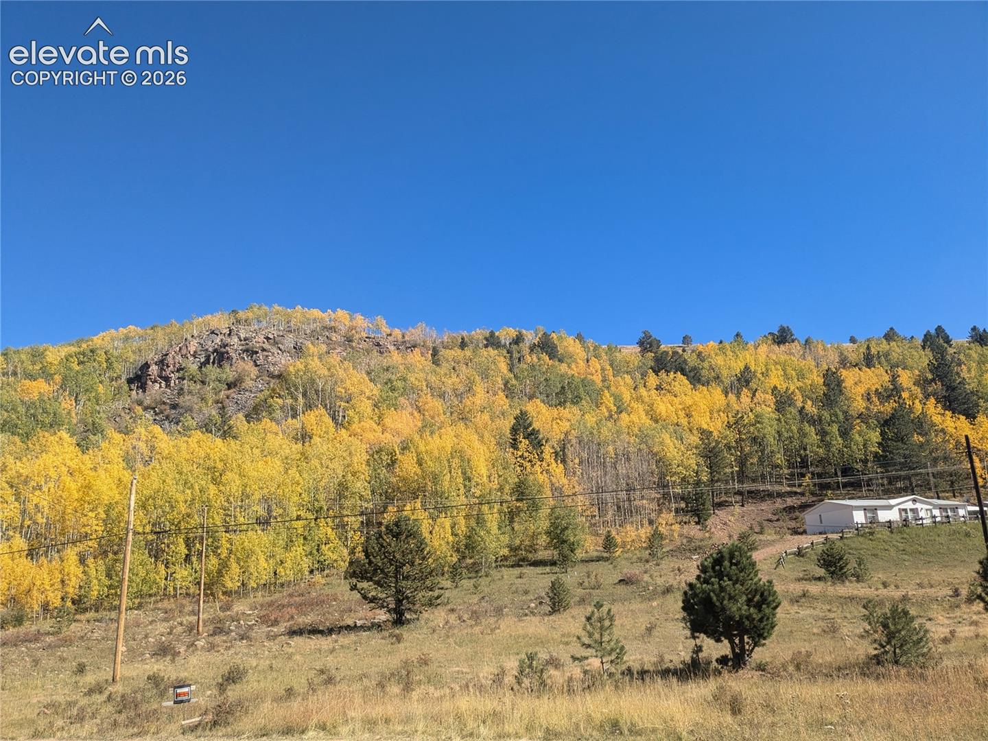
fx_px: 771
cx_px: 494
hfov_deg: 65.3
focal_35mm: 27
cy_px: 370
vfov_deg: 51.4
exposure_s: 1/1799
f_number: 1.73
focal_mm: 4.38
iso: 50
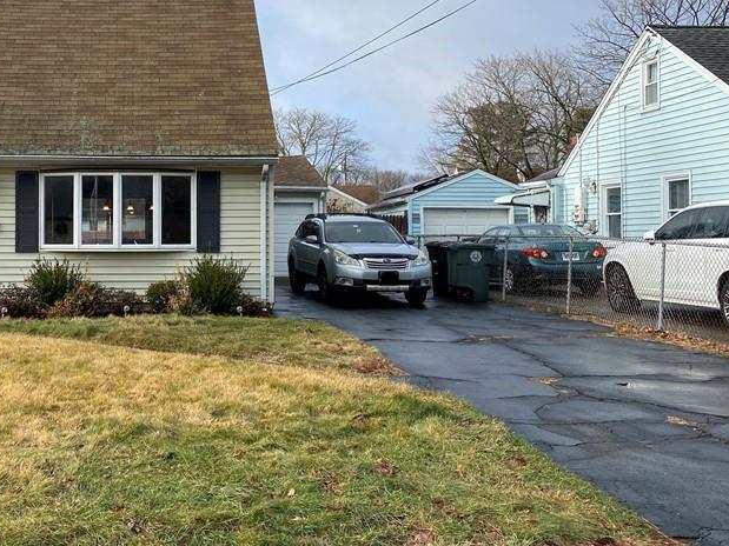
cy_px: 207
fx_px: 905
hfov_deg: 41.8
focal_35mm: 43
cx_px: 137
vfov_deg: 33.4
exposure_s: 1/1701
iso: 32
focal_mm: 4.25
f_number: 1.8
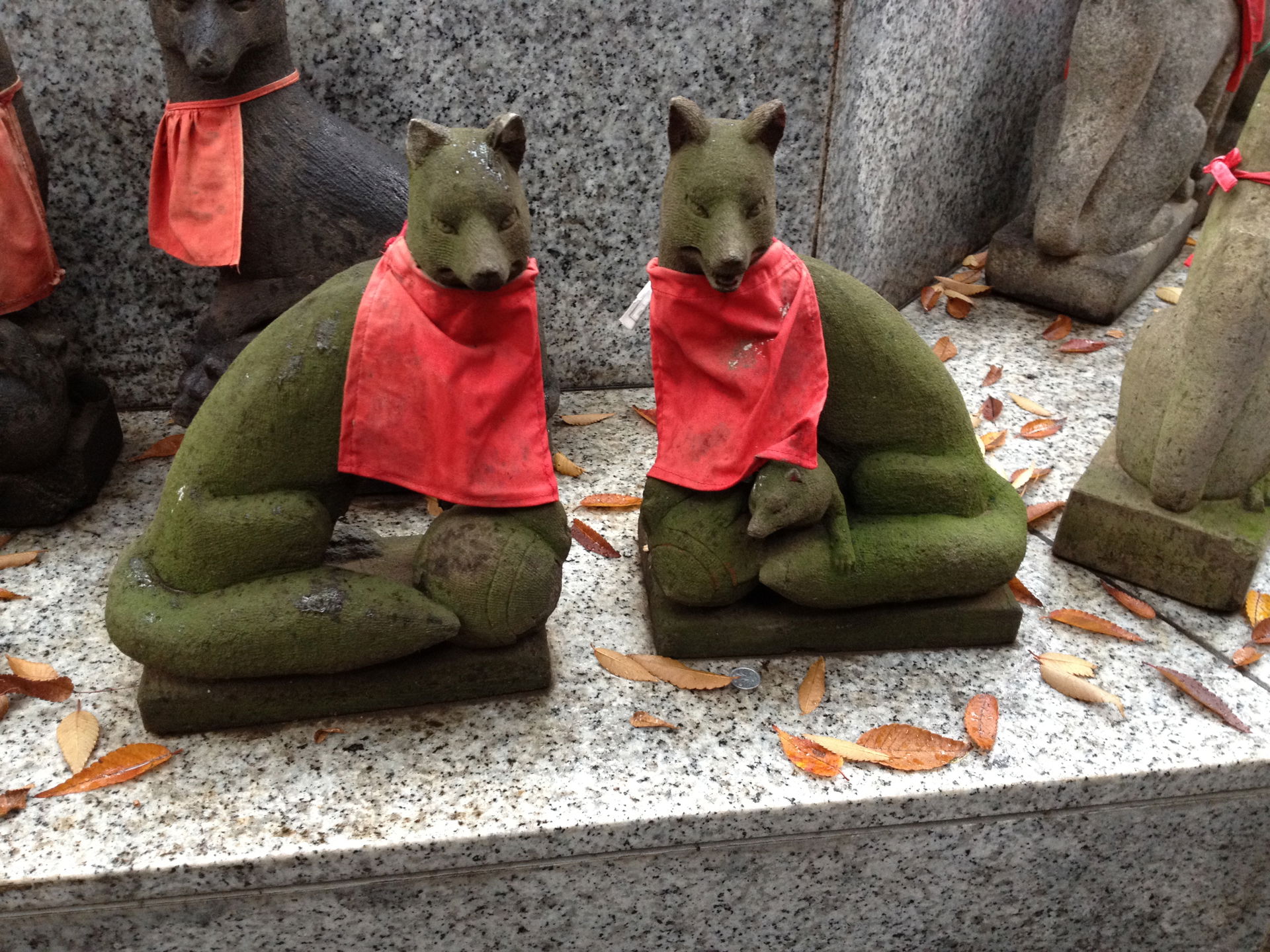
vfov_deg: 40.7
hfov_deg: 52.6
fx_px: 1284
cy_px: 476
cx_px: 635
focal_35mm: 35
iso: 160
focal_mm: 4.28
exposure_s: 1/20
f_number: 2.4
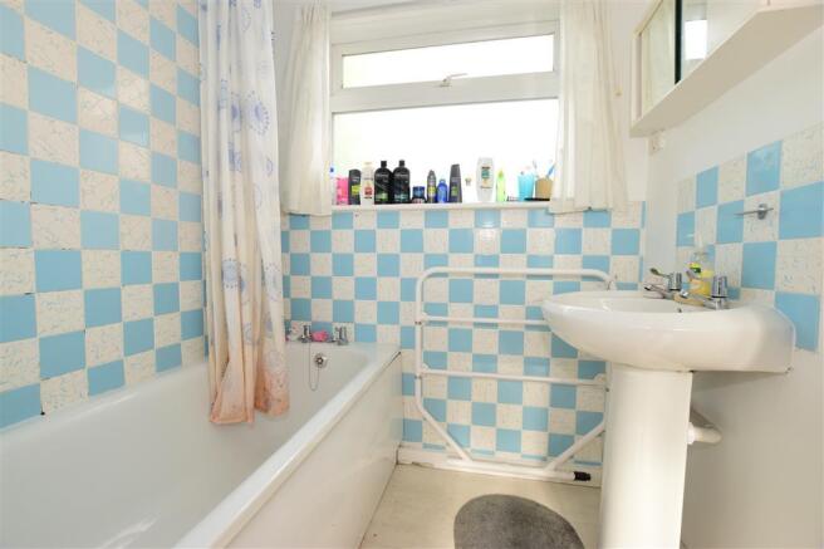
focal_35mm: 15
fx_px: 343
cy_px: 274
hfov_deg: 100.4
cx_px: 412
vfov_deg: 77.3
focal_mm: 10
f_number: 6.3
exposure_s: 1/125
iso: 640
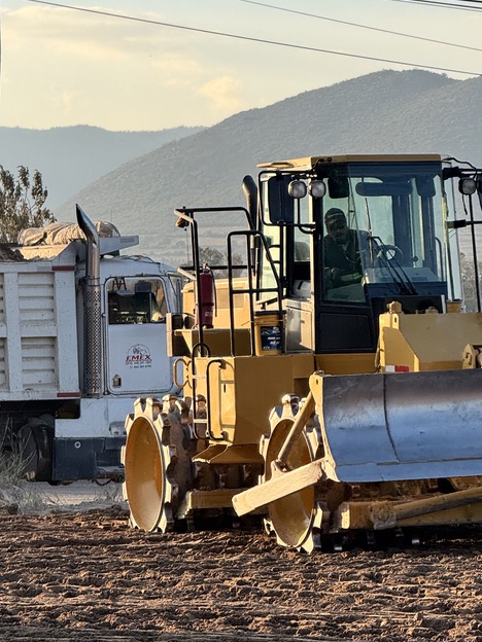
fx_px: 3657
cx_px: 247
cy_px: 344
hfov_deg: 7.5
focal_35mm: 197
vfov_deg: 10.0
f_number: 2.8
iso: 50
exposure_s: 1/546
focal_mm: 15.66
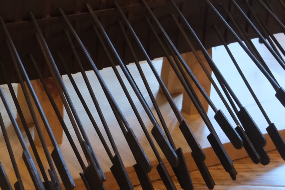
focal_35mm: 83
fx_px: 657
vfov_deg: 16.4
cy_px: 52
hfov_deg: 24.2
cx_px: 72
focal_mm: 21.2
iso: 4000
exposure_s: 1/100
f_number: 4
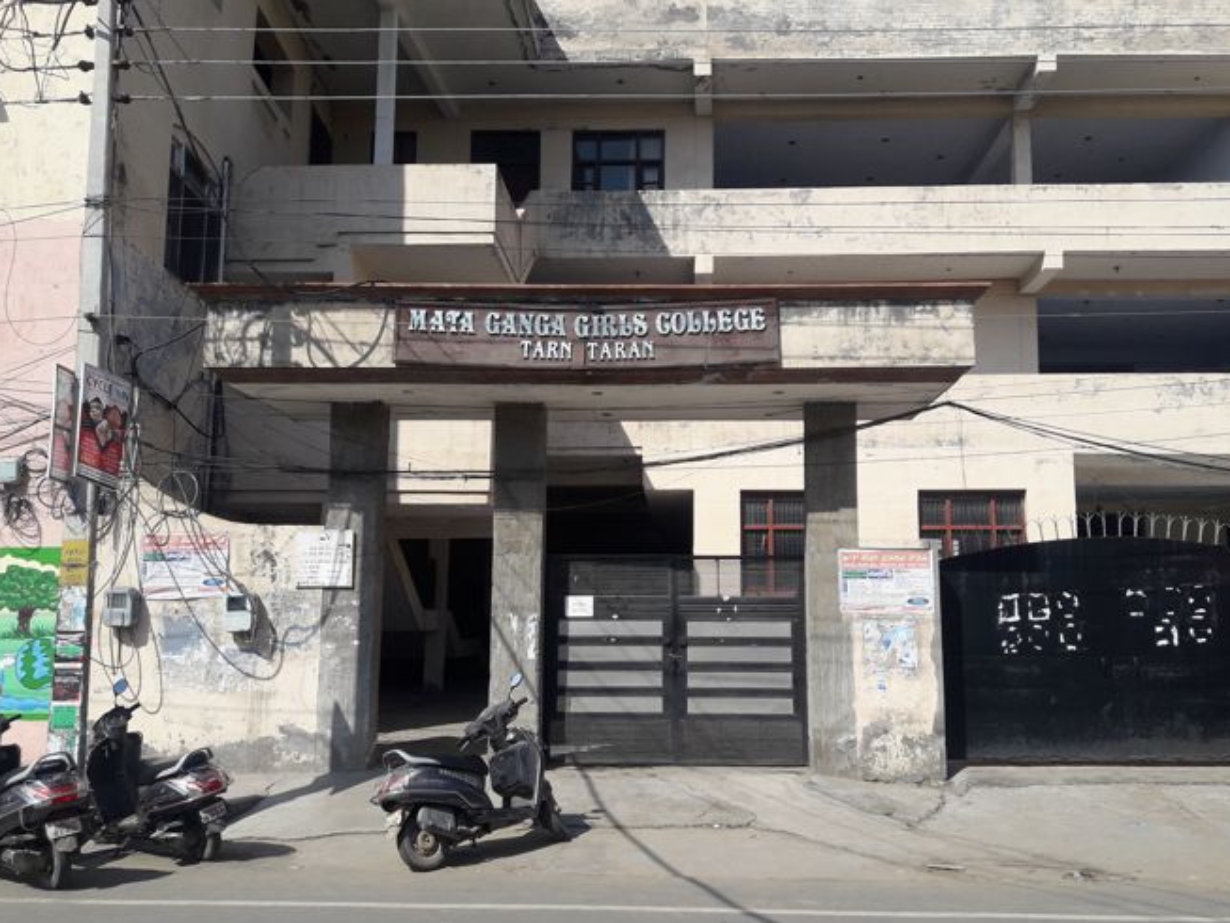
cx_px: 648
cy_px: 493
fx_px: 1066
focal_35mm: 30
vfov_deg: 46.8
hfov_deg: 59.9
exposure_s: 1/1908
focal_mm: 3.7
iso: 40
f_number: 1.9
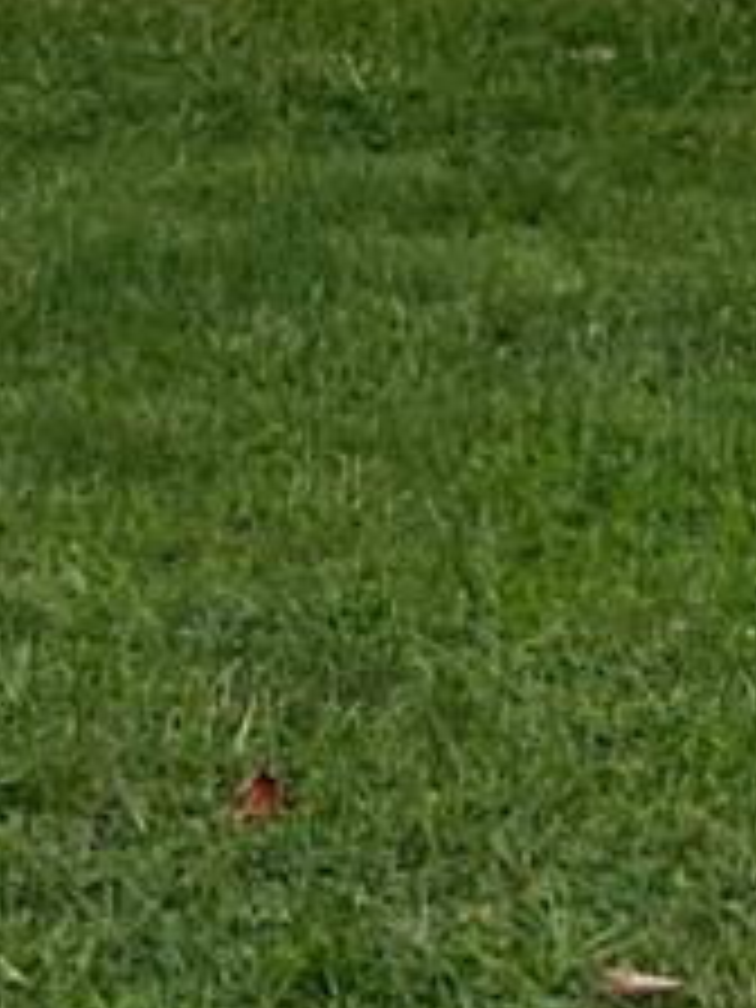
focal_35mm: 174
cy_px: -598
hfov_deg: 8.5
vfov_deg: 10.9
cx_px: 335
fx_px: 5067
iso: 50
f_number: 1.5
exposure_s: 1/1808
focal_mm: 5.7
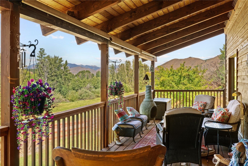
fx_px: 218
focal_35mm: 32
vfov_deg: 41.5
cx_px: 124
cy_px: 83
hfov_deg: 59.2
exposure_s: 1/5
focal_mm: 31.7
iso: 400
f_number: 14
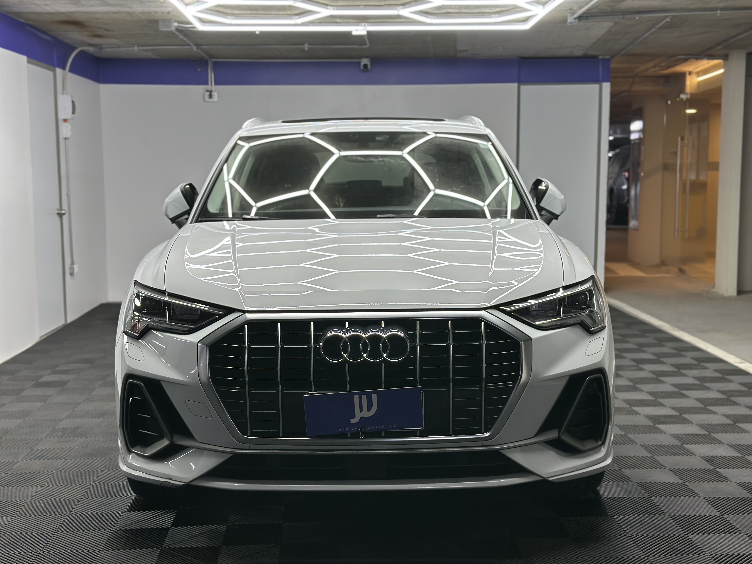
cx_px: 376
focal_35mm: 48
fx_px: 1043
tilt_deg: -6.3
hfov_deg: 39.7
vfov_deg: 30.3
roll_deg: +0.5
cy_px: 282
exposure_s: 1/100
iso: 80
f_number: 1.78
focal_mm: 6.86
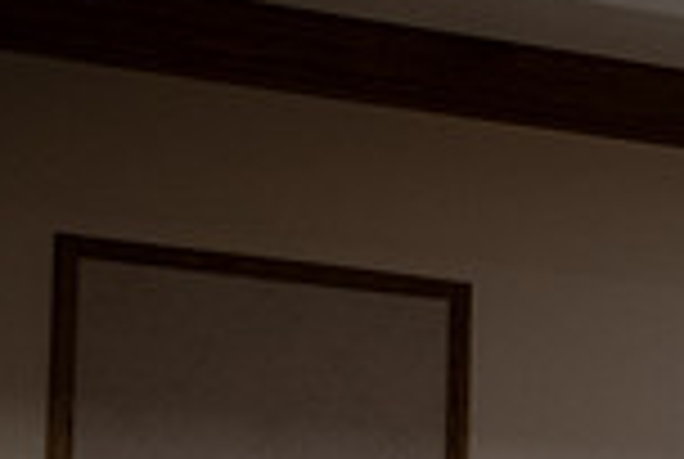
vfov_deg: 10.6
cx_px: 994
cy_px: 803
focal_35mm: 122
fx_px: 2323
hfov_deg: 15.6
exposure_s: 1/160
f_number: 3.5
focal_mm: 32
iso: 1250
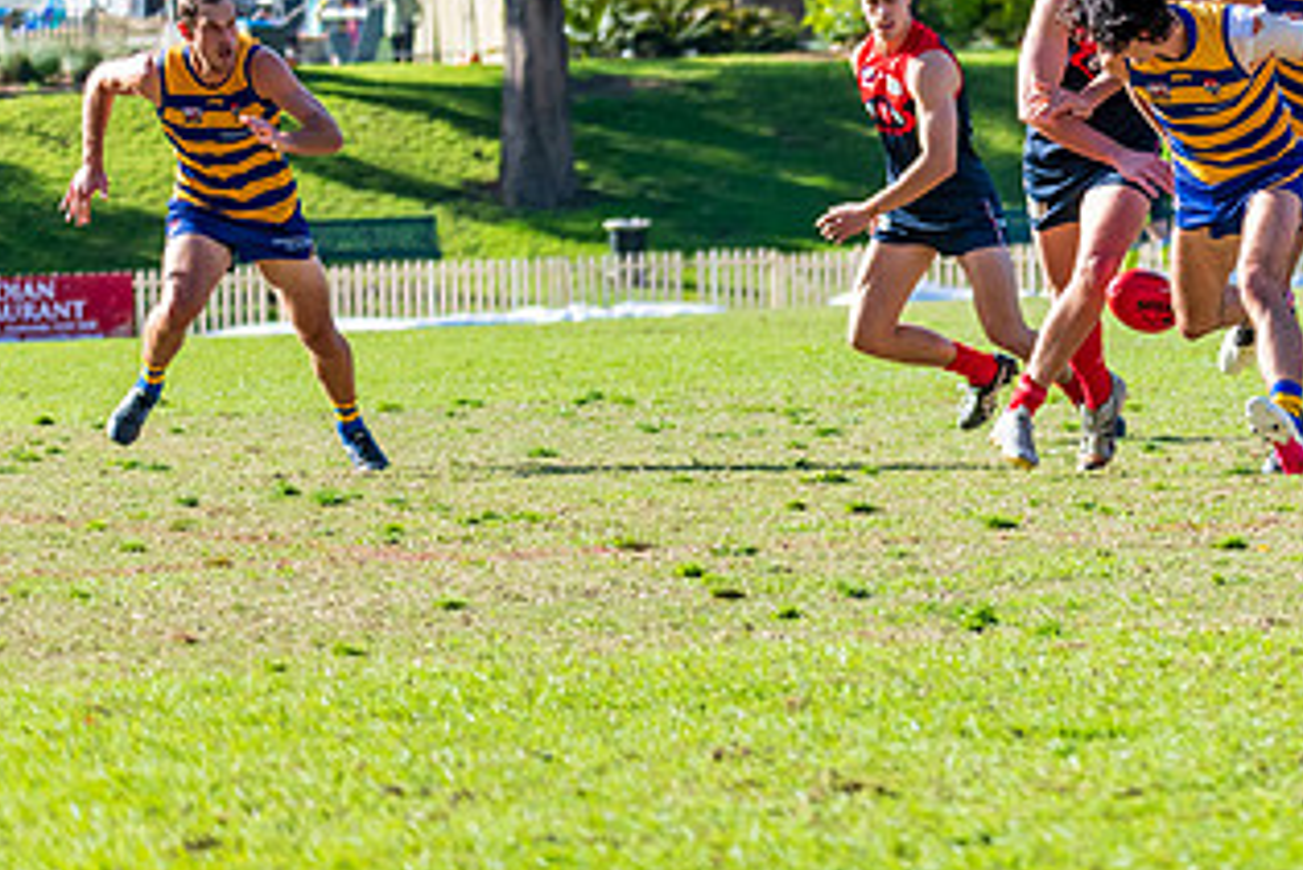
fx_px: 12347
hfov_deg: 6.0
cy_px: 17
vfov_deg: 4.0
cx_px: 1322
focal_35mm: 341
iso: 800
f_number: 5.6
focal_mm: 160
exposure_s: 1/1600
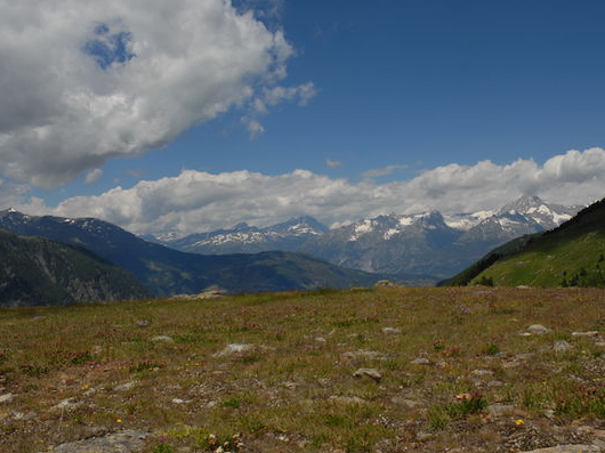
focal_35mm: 36
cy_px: 225
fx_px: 629
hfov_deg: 51.3
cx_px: 328
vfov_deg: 39.6
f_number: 10
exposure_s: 1/400
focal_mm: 22
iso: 100
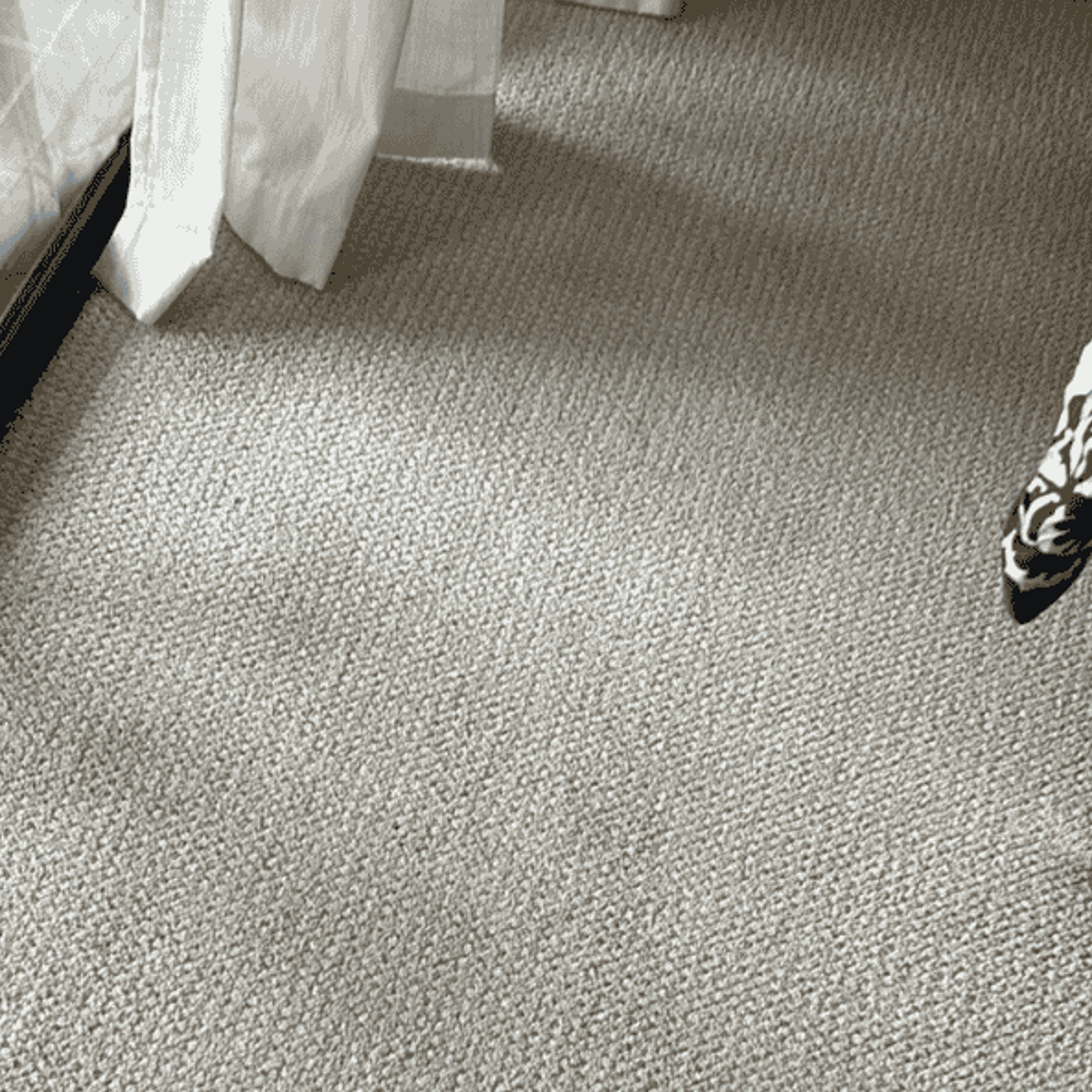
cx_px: 547
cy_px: 598
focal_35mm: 31
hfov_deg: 52.5
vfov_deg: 52.4
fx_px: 1106
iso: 32
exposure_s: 1/2105
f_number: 1.8
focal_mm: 4.2
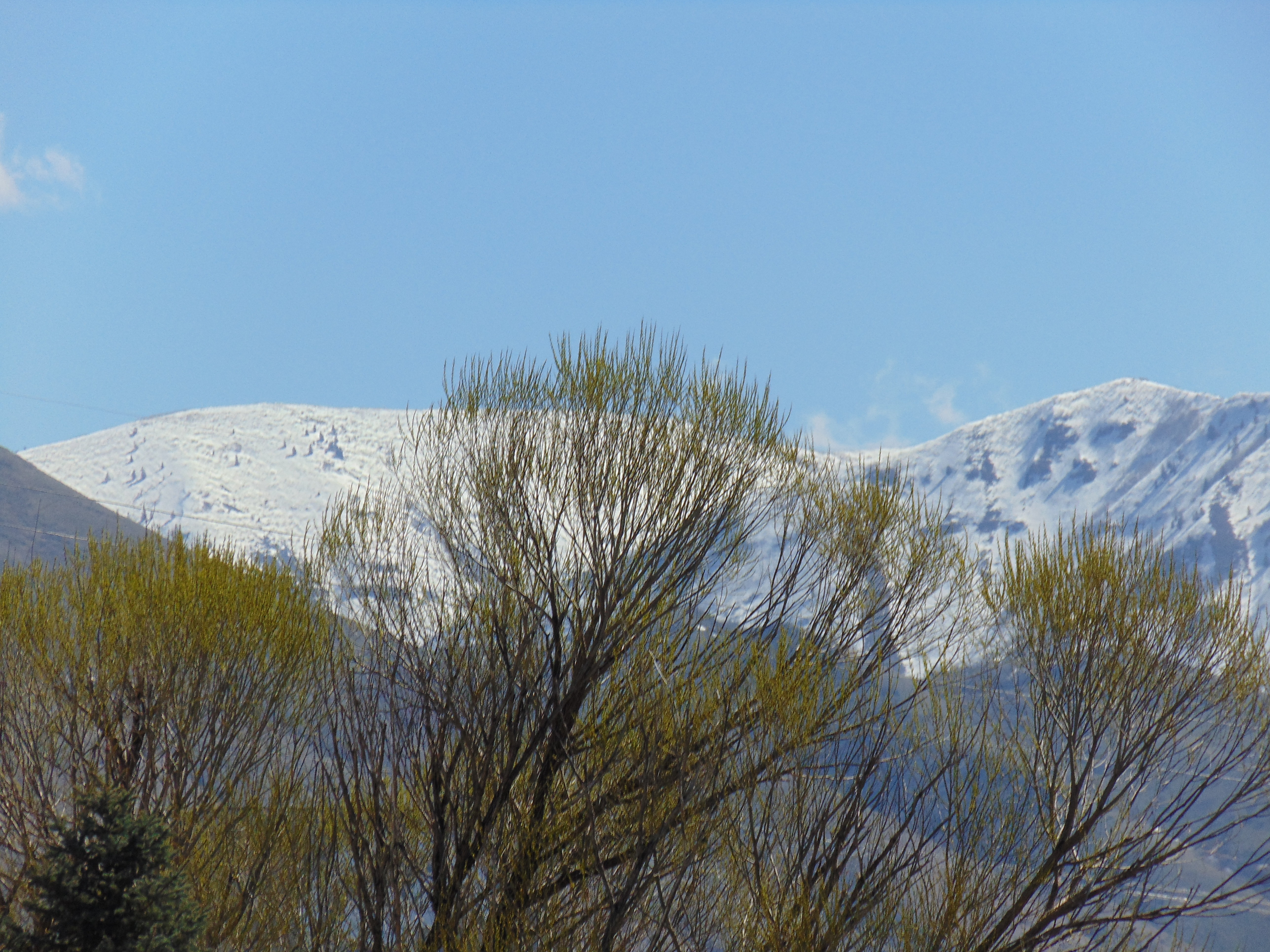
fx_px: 13905
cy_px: 476
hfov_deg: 5.2
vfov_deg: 3.9
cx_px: 635
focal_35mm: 379
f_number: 11
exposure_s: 1/200
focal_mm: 68
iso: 80
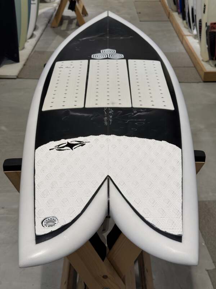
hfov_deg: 30.3
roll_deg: +0.0
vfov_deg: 39.7
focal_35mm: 48
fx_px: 399
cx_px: 108
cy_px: 144
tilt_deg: -28.4
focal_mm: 6.76
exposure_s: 1/186
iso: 50
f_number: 1.78
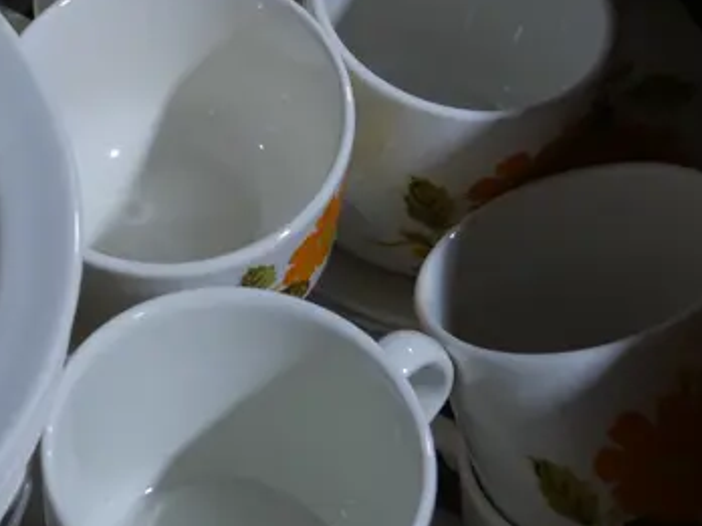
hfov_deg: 18.1
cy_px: -41
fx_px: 2150
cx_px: 16
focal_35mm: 106
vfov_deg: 13.7
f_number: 4
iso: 200
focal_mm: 18
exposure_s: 1/80
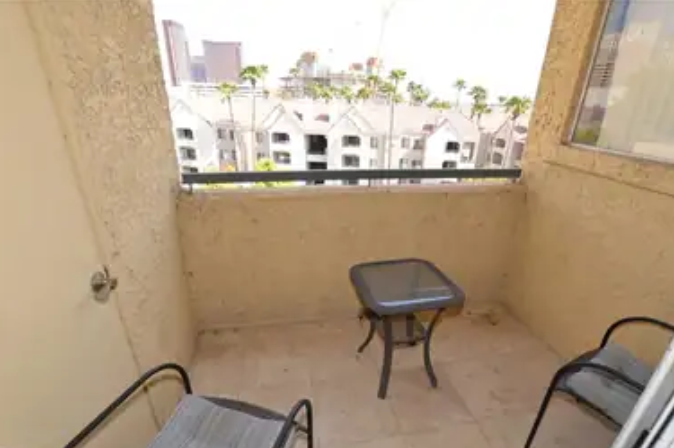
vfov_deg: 73.5
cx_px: 349
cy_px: 237
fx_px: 299
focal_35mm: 16
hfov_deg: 96.8
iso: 125
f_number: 5.6
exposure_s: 1/125
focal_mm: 10
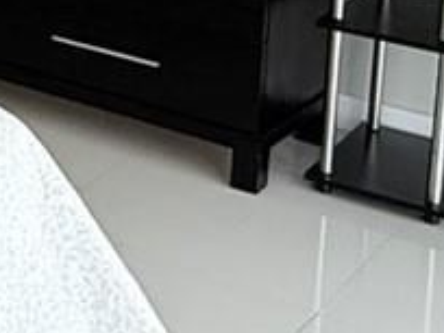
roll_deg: -0.7
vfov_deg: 12.6
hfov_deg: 16.3
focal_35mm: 110
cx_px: -220
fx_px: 1411
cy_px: -202
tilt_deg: -8.4
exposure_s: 1/120
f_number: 2.2
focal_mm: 2.22
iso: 50
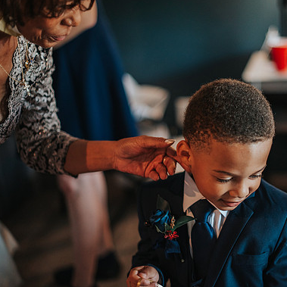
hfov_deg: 26.2
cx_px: 211
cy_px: 144
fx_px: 610
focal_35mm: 65
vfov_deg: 26.5
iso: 640
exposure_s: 1/320
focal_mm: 50
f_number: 1.8
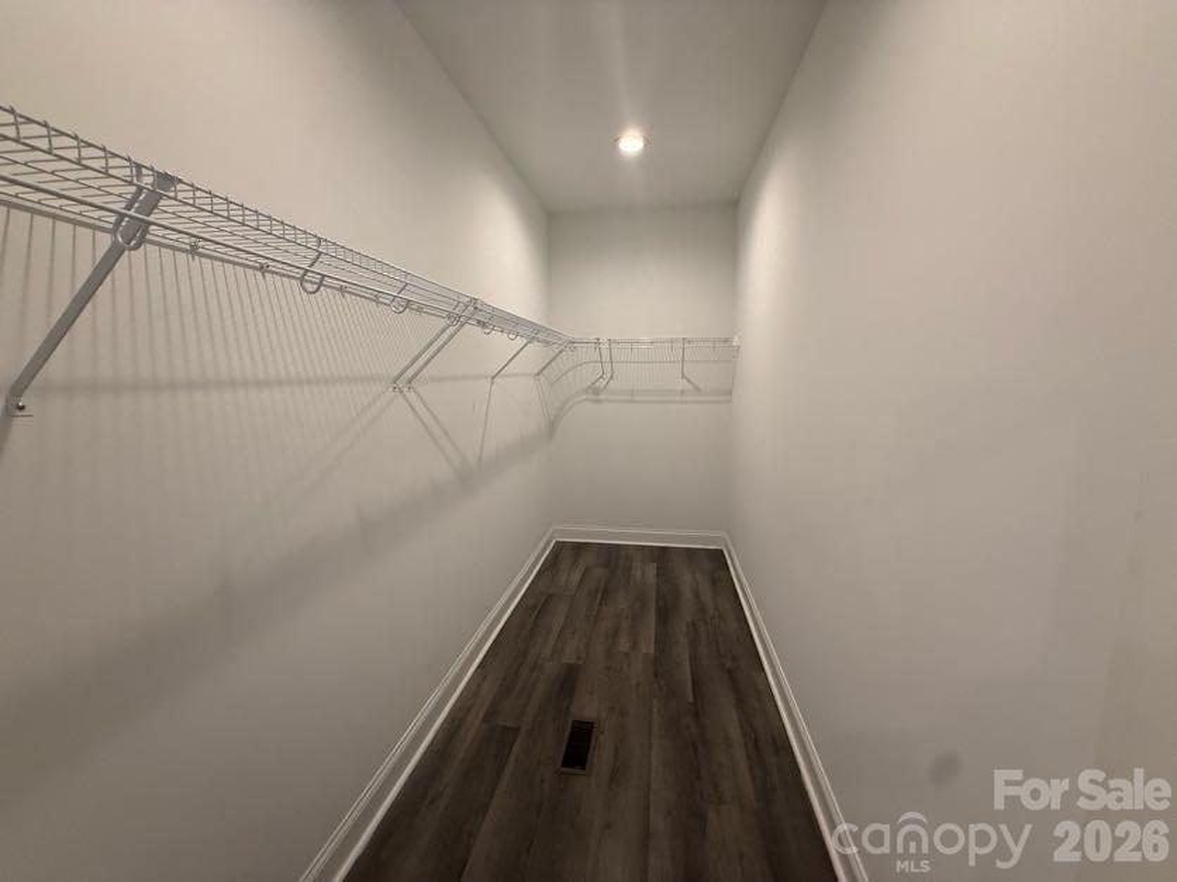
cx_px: 588
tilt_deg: -5.8
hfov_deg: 102.1
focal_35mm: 14
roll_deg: -0.3
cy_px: 441
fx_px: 476
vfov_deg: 85.7
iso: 250
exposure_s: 1/120
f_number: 2.2
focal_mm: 2.22
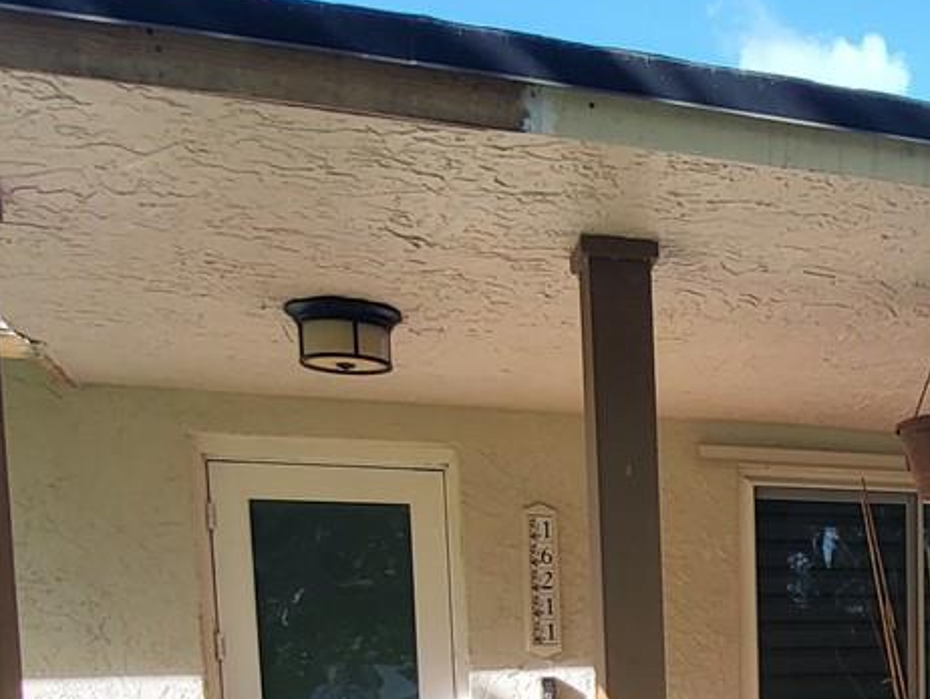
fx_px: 1210
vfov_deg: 28.3
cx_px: 884
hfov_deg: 38.3
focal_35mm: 45
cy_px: 826
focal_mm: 1.74
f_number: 2.2
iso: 32
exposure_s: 1/288
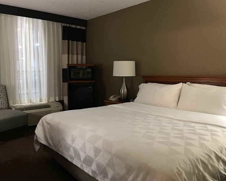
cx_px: 109
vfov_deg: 47.1
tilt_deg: -4.4
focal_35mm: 31
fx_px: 207
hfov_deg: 57.2
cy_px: 91
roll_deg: -0.4
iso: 100
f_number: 2.2
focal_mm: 4.15
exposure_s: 1/10
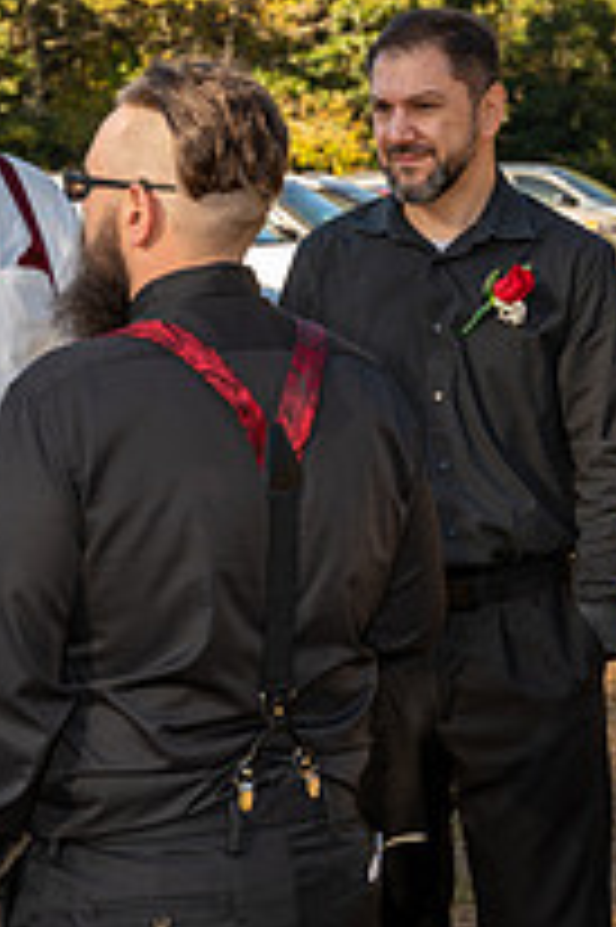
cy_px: 360
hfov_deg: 14.5
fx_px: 2417
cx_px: 241
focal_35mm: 94
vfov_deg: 21.7
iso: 100
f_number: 4.5
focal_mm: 43
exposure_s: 1/200
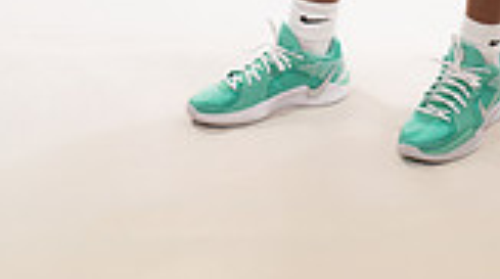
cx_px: 399
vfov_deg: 9.3
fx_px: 1535
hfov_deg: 18.3
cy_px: -392
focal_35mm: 116
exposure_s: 1/320
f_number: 7.1
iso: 500
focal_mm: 40
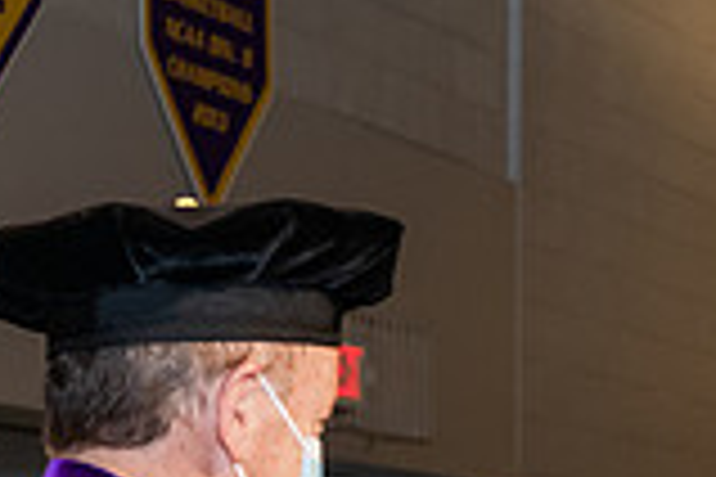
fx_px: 4057
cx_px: 739
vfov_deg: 6.6
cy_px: 830
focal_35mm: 204
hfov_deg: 10.0
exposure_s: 1/200
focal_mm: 56
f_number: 6.3
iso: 1600
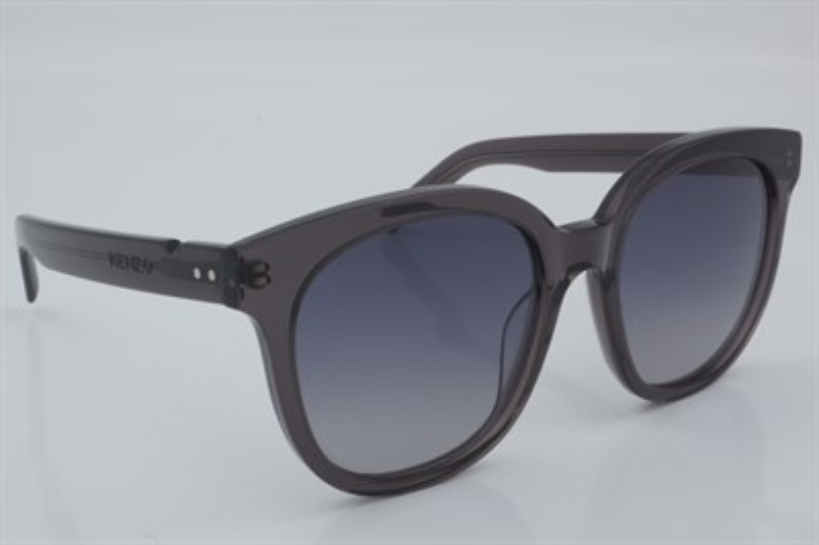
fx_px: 1534
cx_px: 410
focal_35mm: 68
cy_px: 272
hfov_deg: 29.9
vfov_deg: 20.1
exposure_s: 1/3
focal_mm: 45
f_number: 32
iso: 100
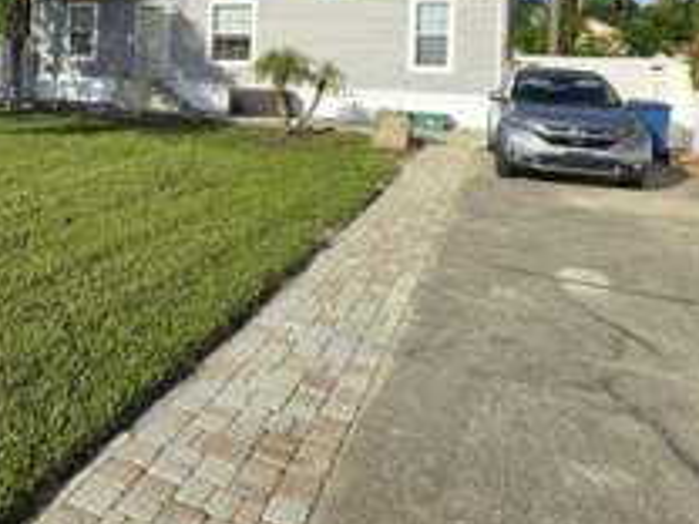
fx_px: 606
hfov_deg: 57.1
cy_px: 69
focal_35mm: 30
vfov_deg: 43.4
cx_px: 178
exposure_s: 1/1962
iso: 32
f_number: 1.9
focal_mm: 2.2
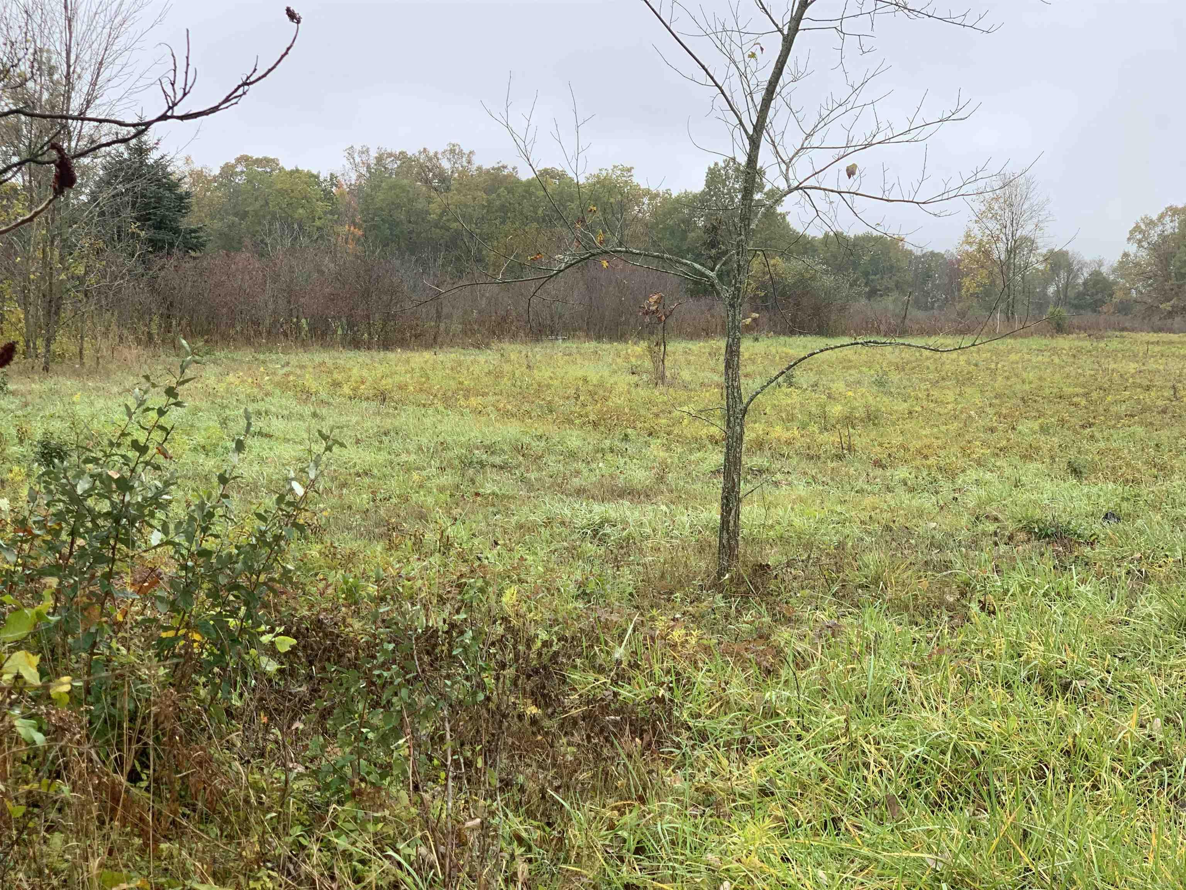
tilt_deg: -2.7
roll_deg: -1.6
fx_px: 1782
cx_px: 593
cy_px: 445
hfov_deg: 36.8
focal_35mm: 52
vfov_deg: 28.0
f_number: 2.4
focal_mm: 6
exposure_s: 1/211
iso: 16
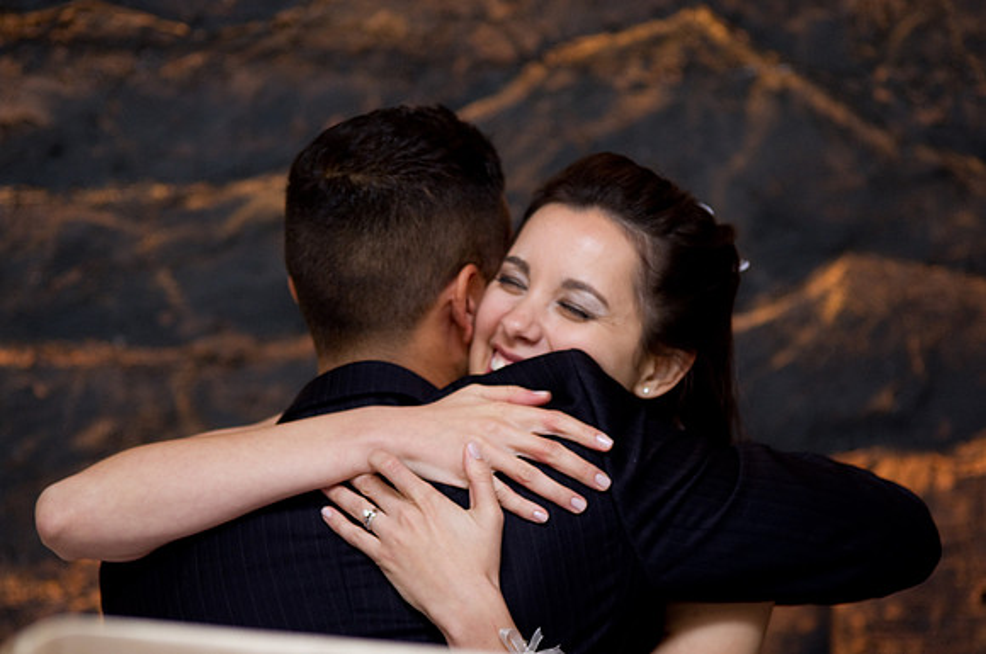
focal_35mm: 225
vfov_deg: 6.1
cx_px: 493
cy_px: 327
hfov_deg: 9.2
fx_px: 6154
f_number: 2.8
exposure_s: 1/160
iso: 400
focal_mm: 150
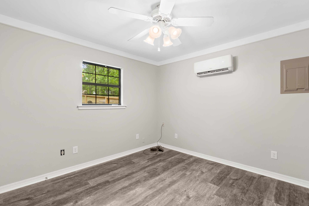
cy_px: 106
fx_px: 137
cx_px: 160
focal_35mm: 16
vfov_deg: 73.7
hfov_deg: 96.7
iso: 100
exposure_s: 1
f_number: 8
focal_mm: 10
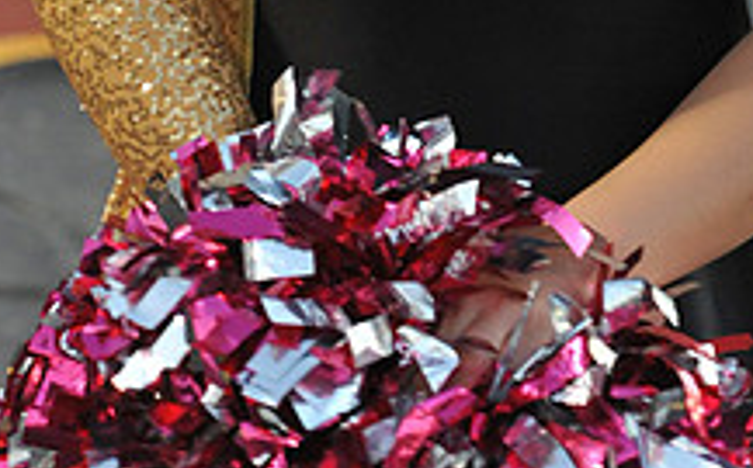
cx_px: 531
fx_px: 6989
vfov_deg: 3.8
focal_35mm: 341
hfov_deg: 6.2
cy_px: -485
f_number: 6.3
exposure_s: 1/125
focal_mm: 125
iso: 2500
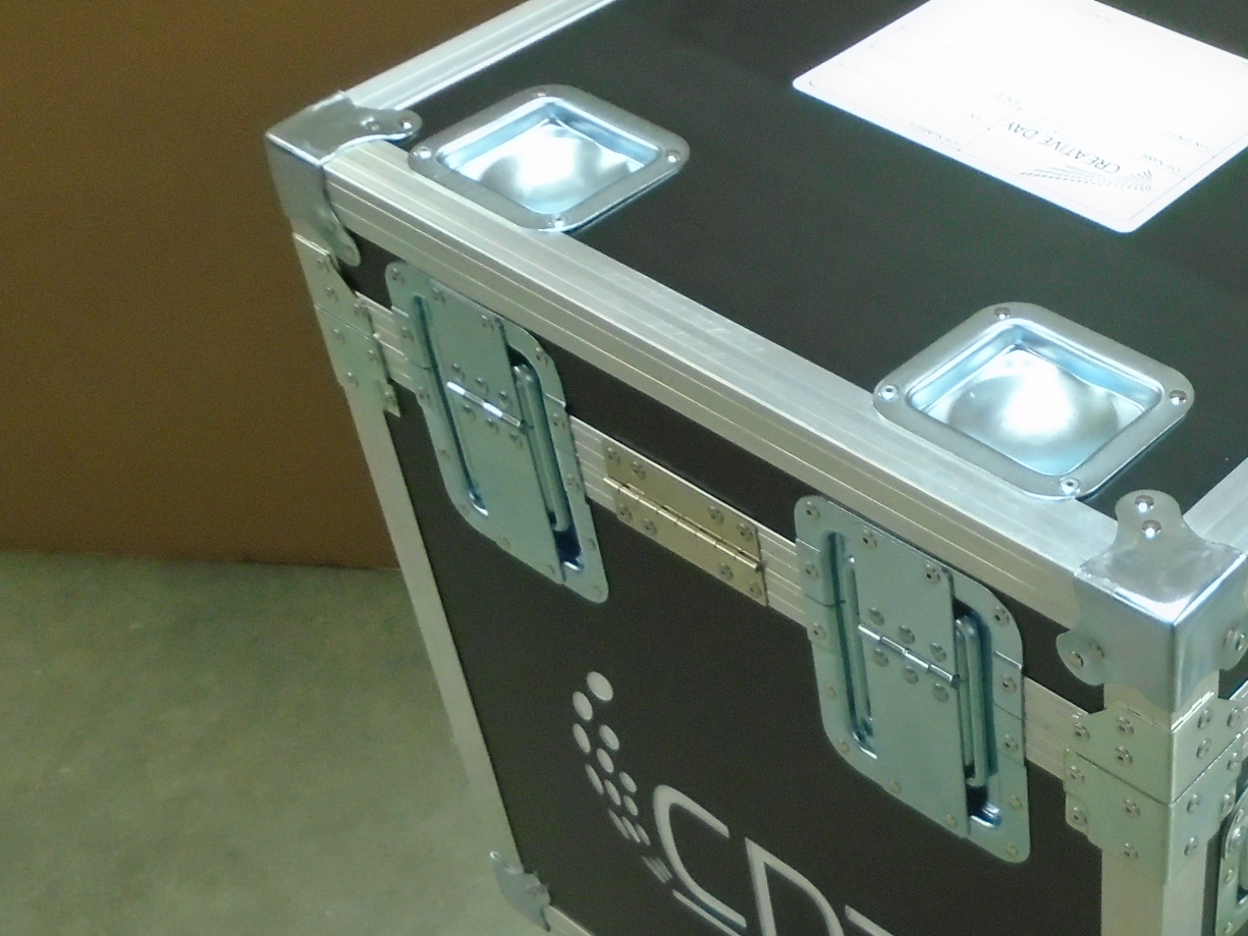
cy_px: 593
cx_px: 1125
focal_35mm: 55
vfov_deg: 26.5
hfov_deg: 33.1
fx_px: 1983
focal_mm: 4.6
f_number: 3.2
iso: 320
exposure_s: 1/30
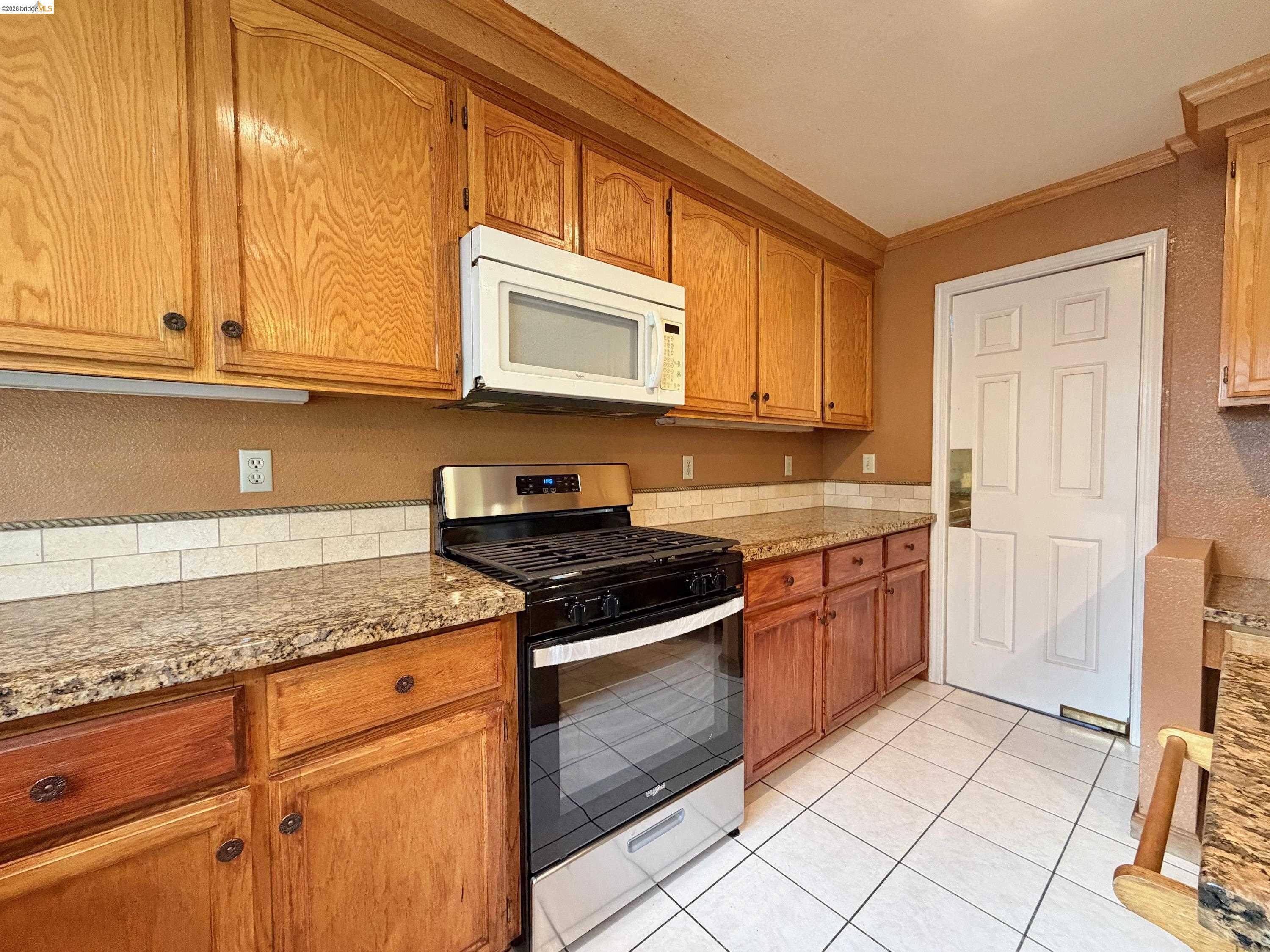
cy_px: 476
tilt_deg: -1.2
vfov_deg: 85.7
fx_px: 514
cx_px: 635
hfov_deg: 102.1
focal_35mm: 14
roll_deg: +0.9
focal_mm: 2.22
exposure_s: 1/60
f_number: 2.2
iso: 500
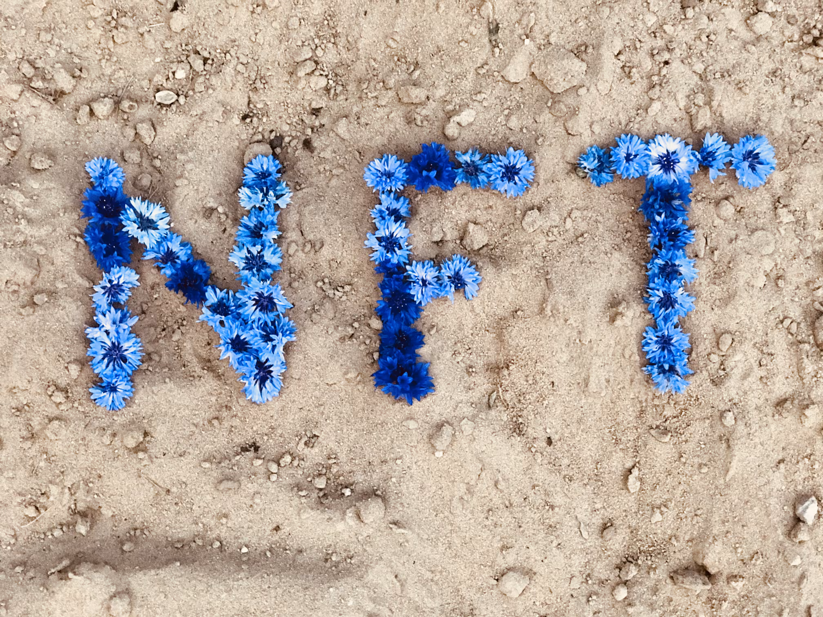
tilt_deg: -62.3
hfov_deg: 33.8
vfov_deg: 25.7
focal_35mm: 57
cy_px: 308
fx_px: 1355
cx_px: 412
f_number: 2.8
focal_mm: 6.6
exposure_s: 1/50
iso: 500
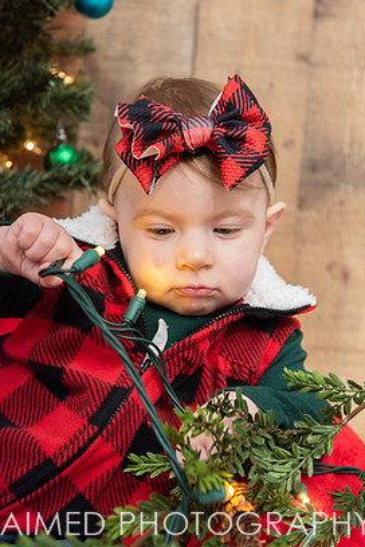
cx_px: 186
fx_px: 1108
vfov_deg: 27.7
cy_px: 247
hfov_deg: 18.7
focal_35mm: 73
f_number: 5.6
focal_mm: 66
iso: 1600
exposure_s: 1/250
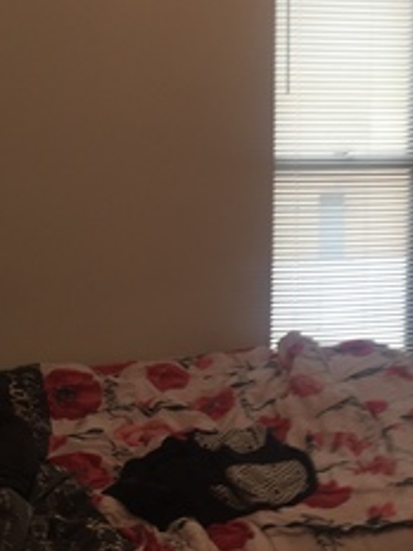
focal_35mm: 60
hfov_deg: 24.4
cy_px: 214
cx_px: 199
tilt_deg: -5.3
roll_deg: -0.9
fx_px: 954
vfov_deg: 32.1
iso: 32
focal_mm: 4.15
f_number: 2.2
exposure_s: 1/40
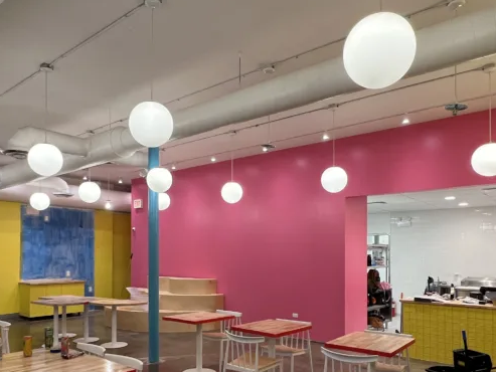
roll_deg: -0.9
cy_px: 248
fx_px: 387
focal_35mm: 27
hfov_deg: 65.3
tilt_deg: +0.2
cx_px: 235
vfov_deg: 50.4
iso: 160
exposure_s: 1/120
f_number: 1.8
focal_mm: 1.57
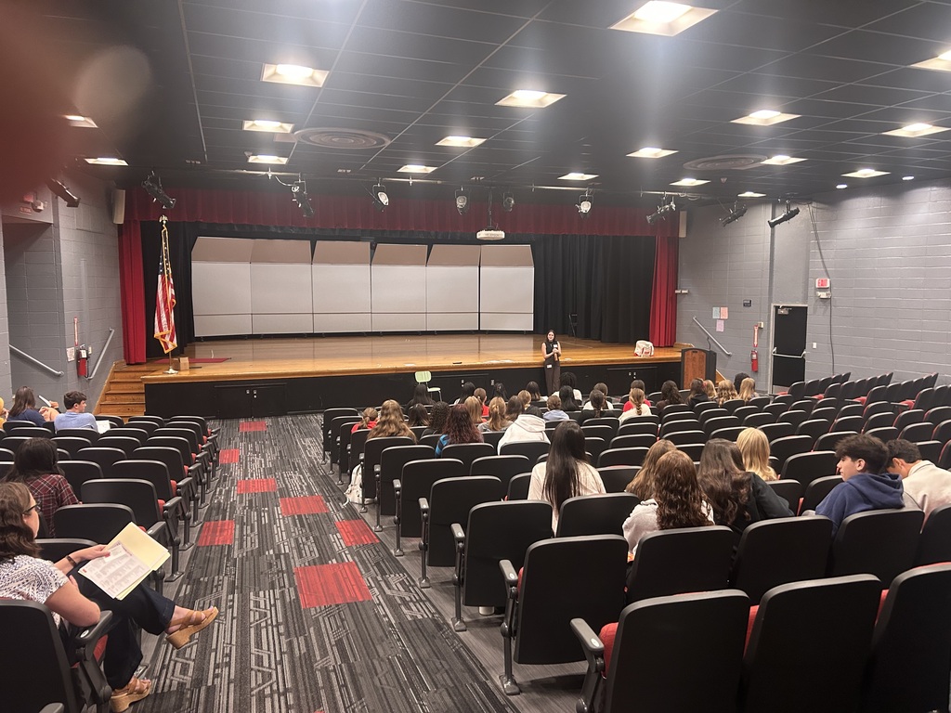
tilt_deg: -5.8
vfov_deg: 53.1
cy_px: 356
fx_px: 714
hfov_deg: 67.3
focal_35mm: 26
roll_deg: -0.2
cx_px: 476
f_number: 1.5
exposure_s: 1/60
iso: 320
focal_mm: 5.7
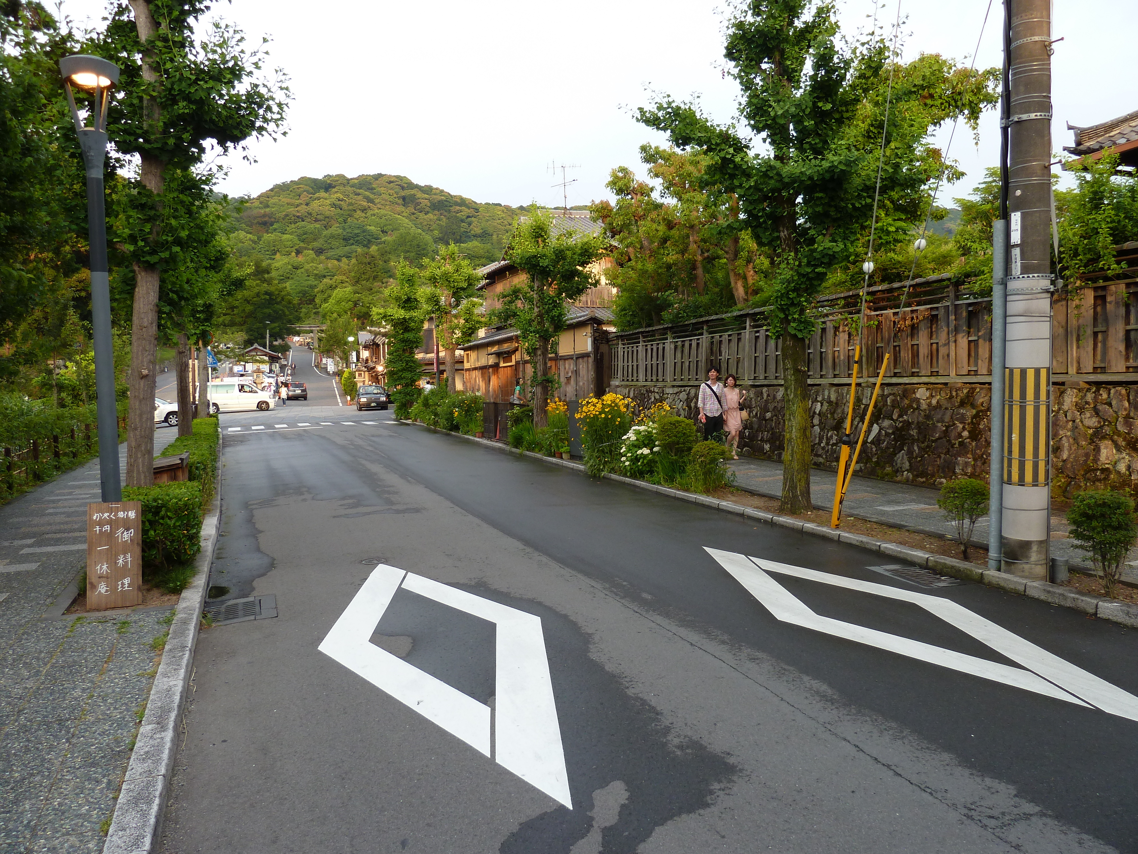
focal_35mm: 25
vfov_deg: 54.9
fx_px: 822
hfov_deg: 69.4
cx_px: 569
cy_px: 427
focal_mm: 4.1
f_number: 3.3
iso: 80
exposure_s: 1/60
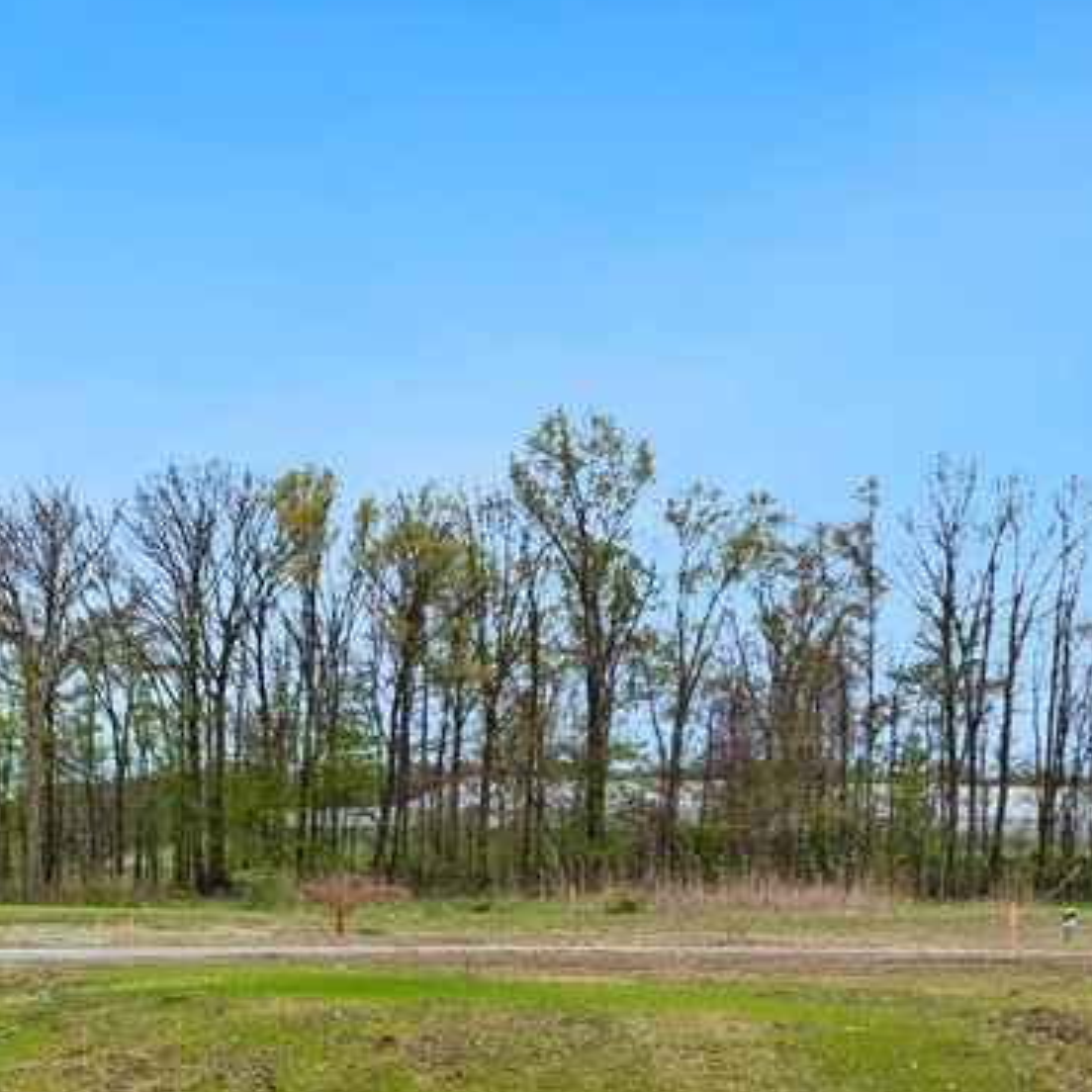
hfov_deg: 25.0
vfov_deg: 27.7
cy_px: 1042
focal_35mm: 59
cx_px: -341
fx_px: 2106
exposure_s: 1/240
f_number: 2.8
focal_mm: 12.29
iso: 250
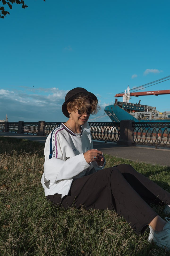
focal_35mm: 35
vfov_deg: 54.4
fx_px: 248
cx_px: 85
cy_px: 128
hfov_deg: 37.9
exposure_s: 1/500
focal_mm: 35
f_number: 8
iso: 250
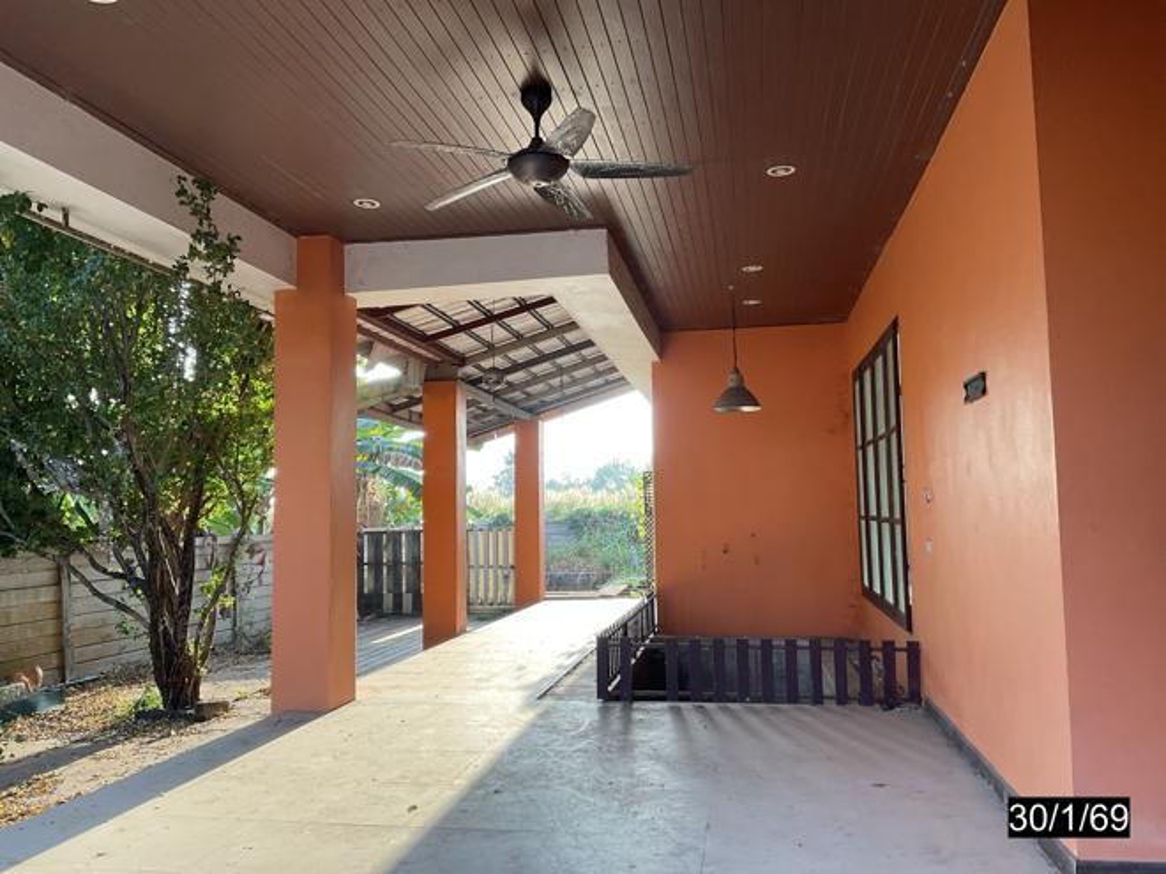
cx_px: 583
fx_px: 977
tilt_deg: +4.4
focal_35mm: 29
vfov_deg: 48.2
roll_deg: -1.5
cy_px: 437
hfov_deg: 61.7
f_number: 1.8
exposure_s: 1/100
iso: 16
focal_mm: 3
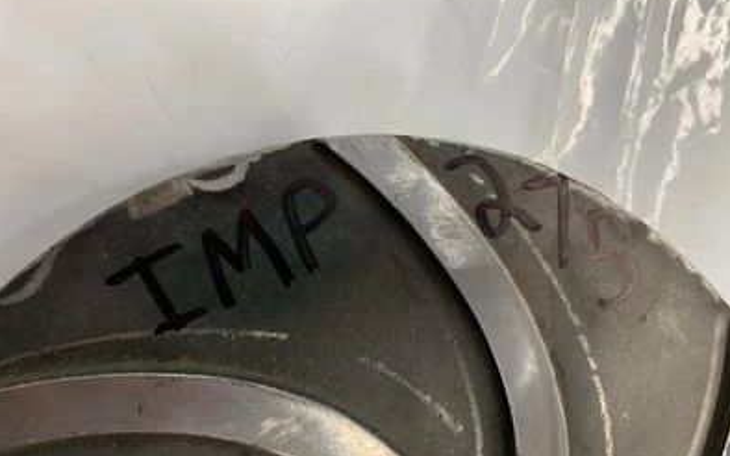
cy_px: 235
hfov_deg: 66.5
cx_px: 365
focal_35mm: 28
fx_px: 557
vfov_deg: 44.5
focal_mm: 4.25
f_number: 1.8
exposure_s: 1/90
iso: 100
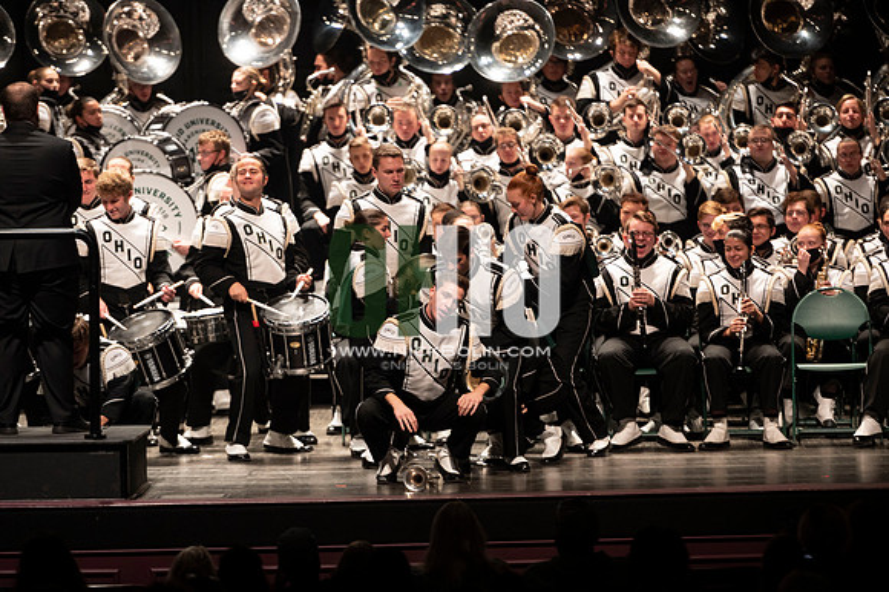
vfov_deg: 6.9
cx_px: 444
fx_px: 4936
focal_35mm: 200
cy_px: 296
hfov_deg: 10.3
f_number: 2.8
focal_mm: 200
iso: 2500
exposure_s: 1/500
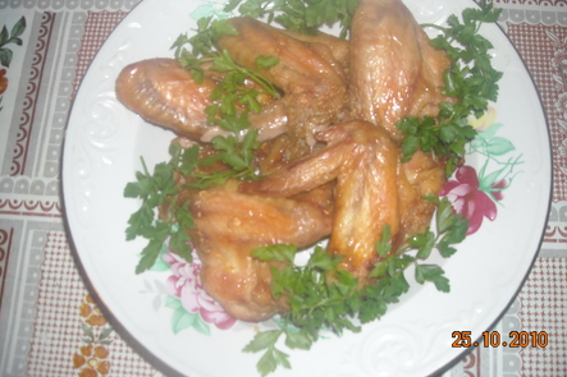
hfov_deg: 51.9
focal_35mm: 37
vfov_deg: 35.9
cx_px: 284
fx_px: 583
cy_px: 169
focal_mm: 5.7
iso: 200
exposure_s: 1/60
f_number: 2.8
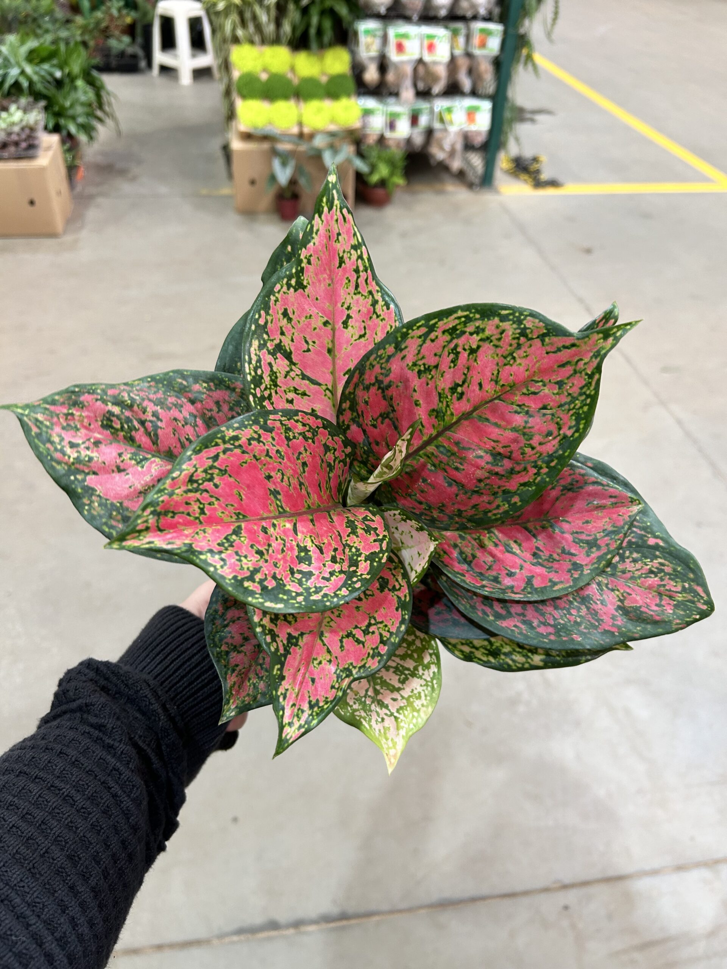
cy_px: 484
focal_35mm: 26
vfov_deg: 67.3
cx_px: 364
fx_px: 728
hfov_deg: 53.1
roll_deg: -3.9
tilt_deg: -40.9
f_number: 1.5
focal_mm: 5.7
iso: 125
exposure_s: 1/60
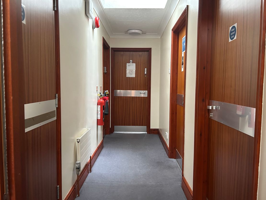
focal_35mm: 26
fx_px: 200
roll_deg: -0.4
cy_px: 100
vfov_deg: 53.1
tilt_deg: -4.0
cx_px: 133
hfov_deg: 67.3
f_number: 1.5
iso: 500
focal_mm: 5.7
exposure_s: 1/52
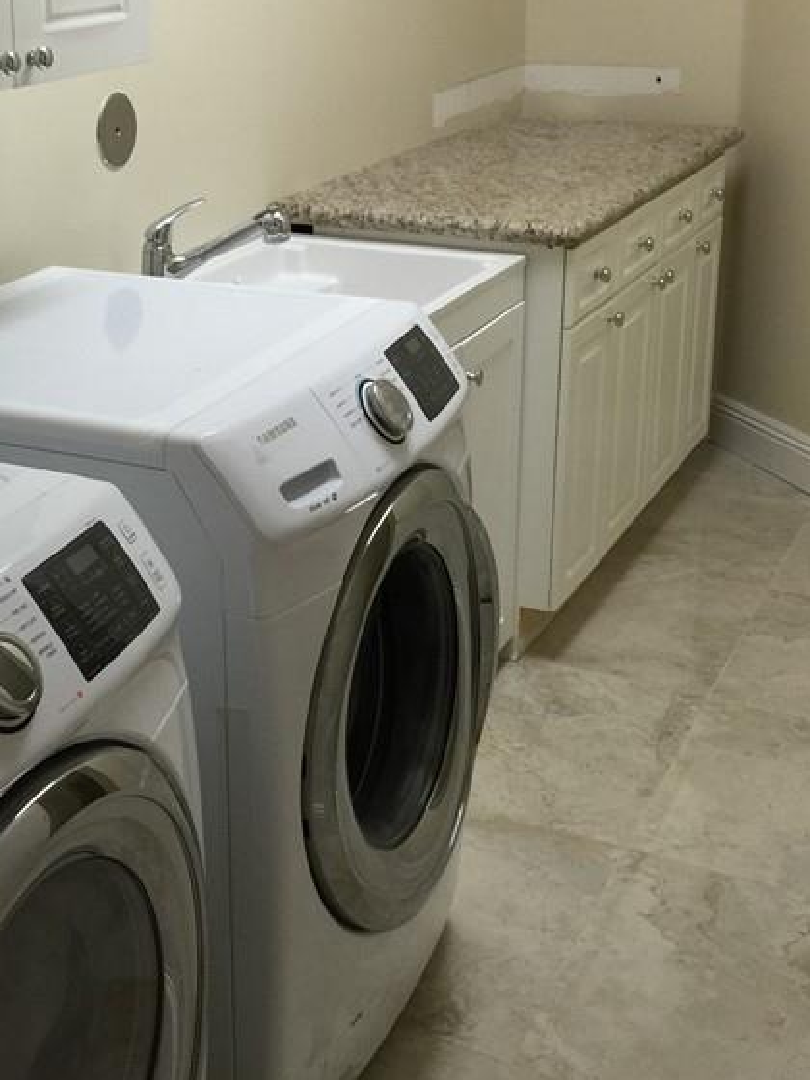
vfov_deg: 35.8
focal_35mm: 53
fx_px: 1654
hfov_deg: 27.0
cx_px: 170
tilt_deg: -15.7
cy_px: 359
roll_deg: +2.0
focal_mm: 4.15
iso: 50
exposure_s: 1/30
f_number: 2.2
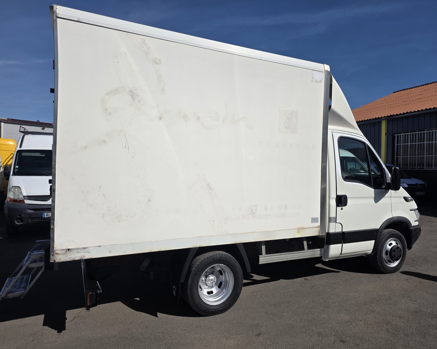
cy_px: 174
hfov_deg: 70.3
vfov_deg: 58.8
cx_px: 217
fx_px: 310
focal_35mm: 24
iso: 50
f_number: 1.7
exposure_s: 1/7944
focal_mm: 6.25
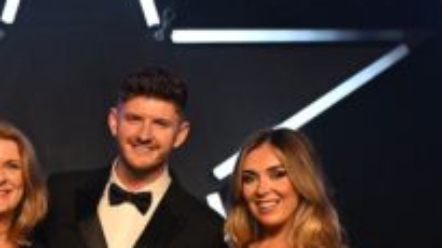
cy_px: 291
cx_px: 108
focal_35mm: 129
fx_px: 1511
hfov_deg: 16.6
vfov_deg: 9.3
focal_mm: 60
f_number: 5
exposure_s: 1/200
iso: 2500
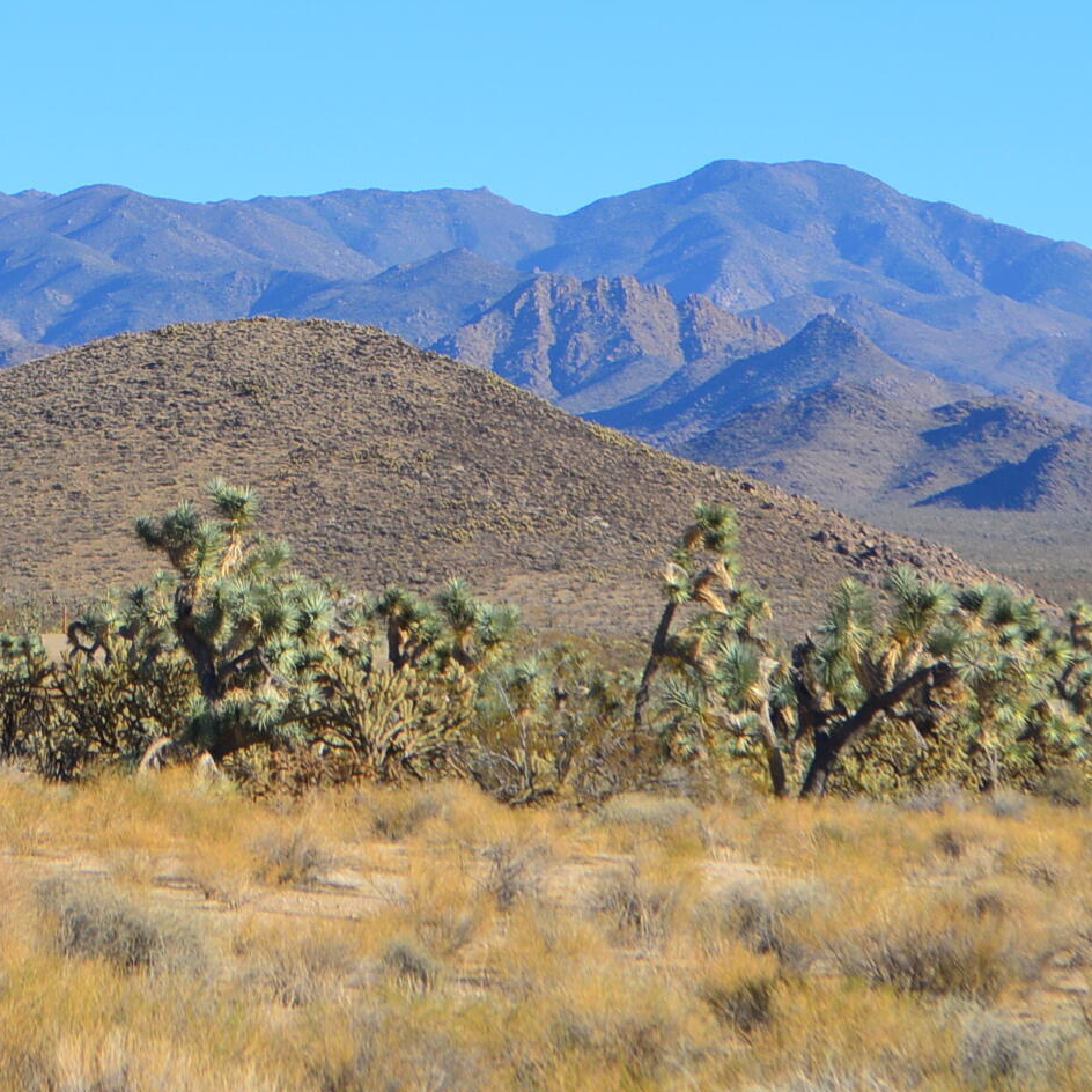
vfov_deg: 7.9
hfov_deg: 7.9
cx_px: 223
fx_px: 7936
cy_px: 190
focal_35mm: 222
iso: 200
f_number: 10
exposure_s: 1/320
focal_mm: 55
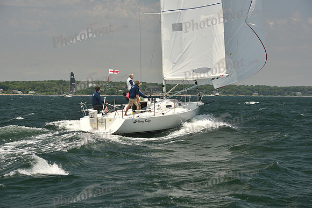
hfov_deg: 21.5
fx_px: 823
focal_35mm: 95
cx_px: 156
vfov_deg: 14.4
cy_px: 104
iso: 250
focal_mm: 95
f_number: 6.3
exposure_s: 1/640
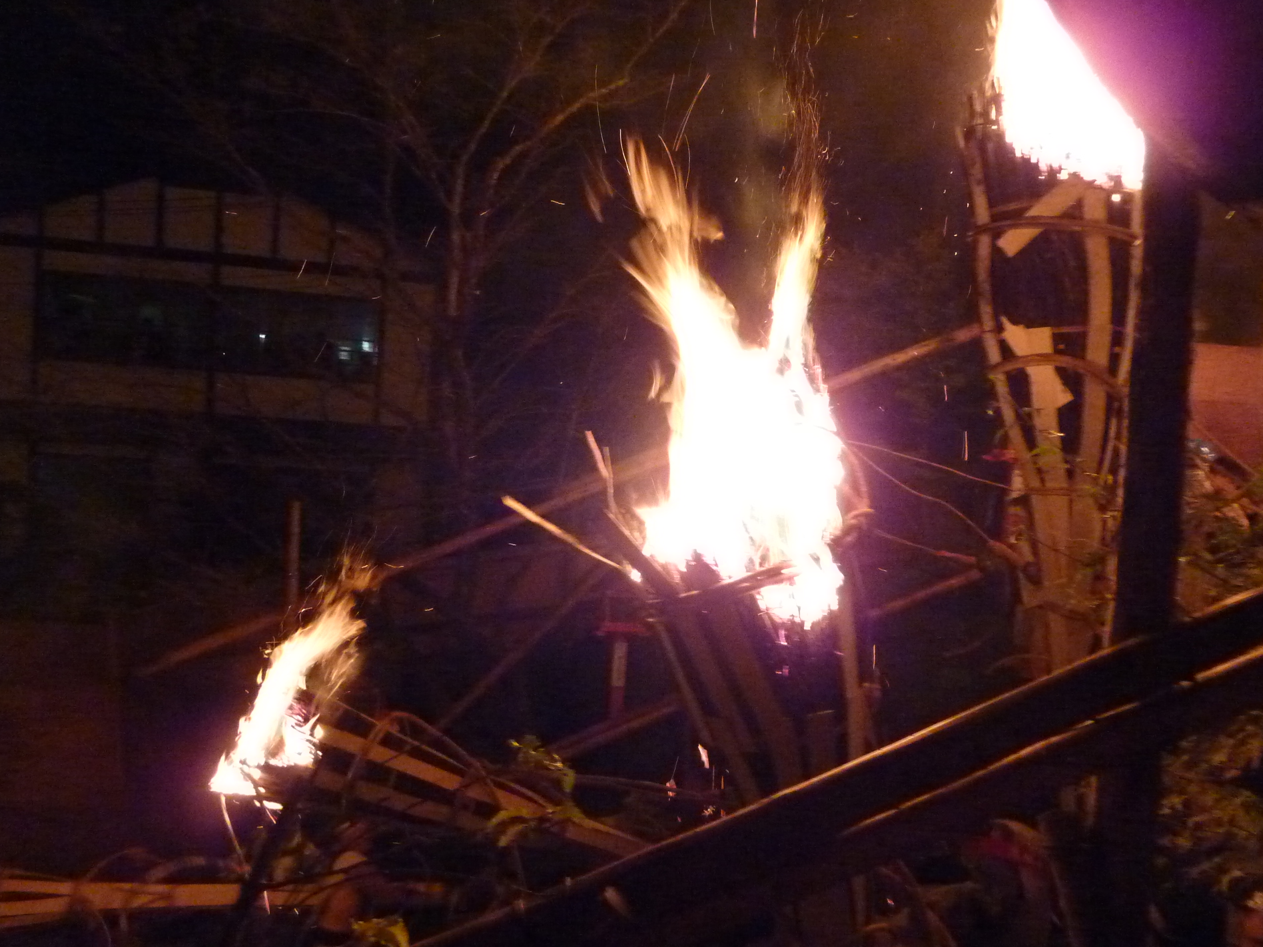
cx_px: 653
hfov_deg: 65.3
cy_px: 479
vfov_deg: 51.4
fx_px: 985
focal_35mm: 27
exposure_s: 1/15
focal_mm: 4.1
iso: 800
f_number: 3.3
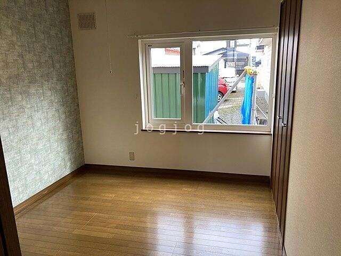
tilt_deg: -14.3
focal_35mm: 28
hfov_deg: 63.4
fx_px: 276
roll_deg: +1.3
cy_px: 128
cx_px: 170
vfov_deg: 49.7
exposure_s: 1/100
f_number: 1.8
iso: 40
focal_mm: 3.99
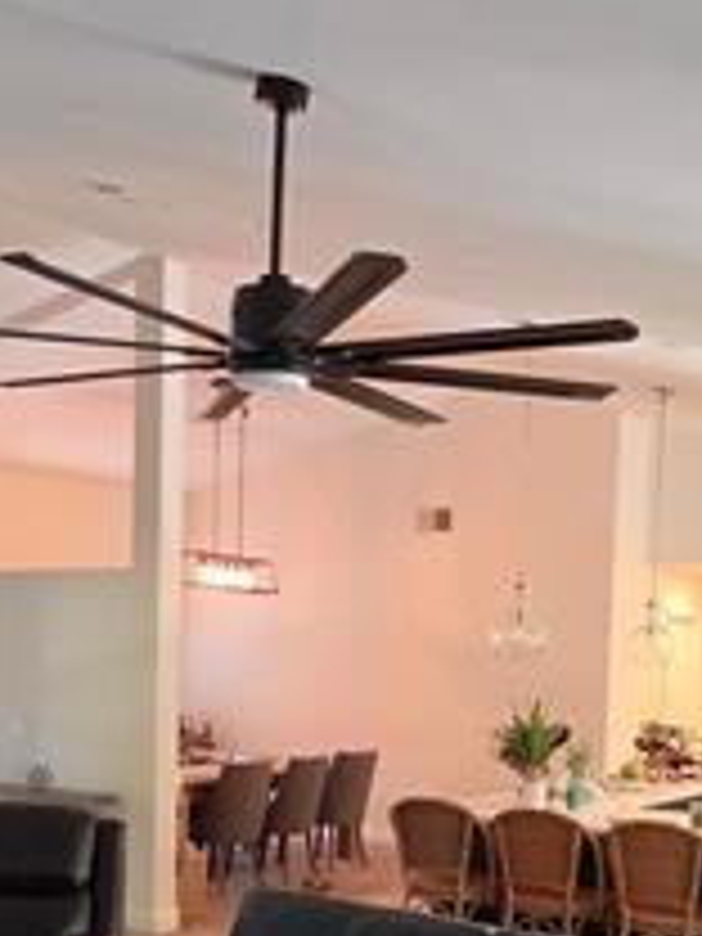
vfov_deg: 37.9
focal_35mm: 48
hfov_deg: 30.2
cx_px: 279
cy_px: 778
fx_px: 1298
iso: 320
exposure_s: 1/60
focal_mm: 2.2
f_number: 1.9
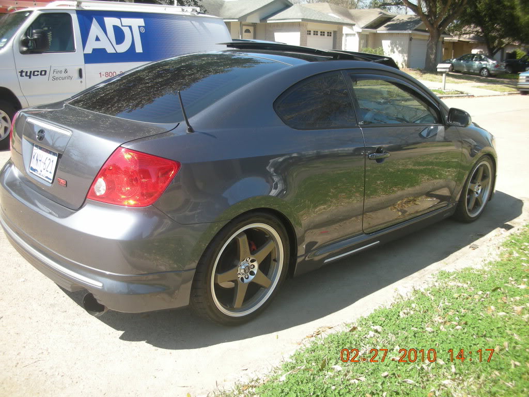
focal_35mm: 35
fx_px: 535
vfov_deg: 40.7
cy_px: 198
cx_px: 264
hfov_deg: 52.6
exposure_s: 1/224
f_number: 2.8
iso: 50
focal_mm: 5.8
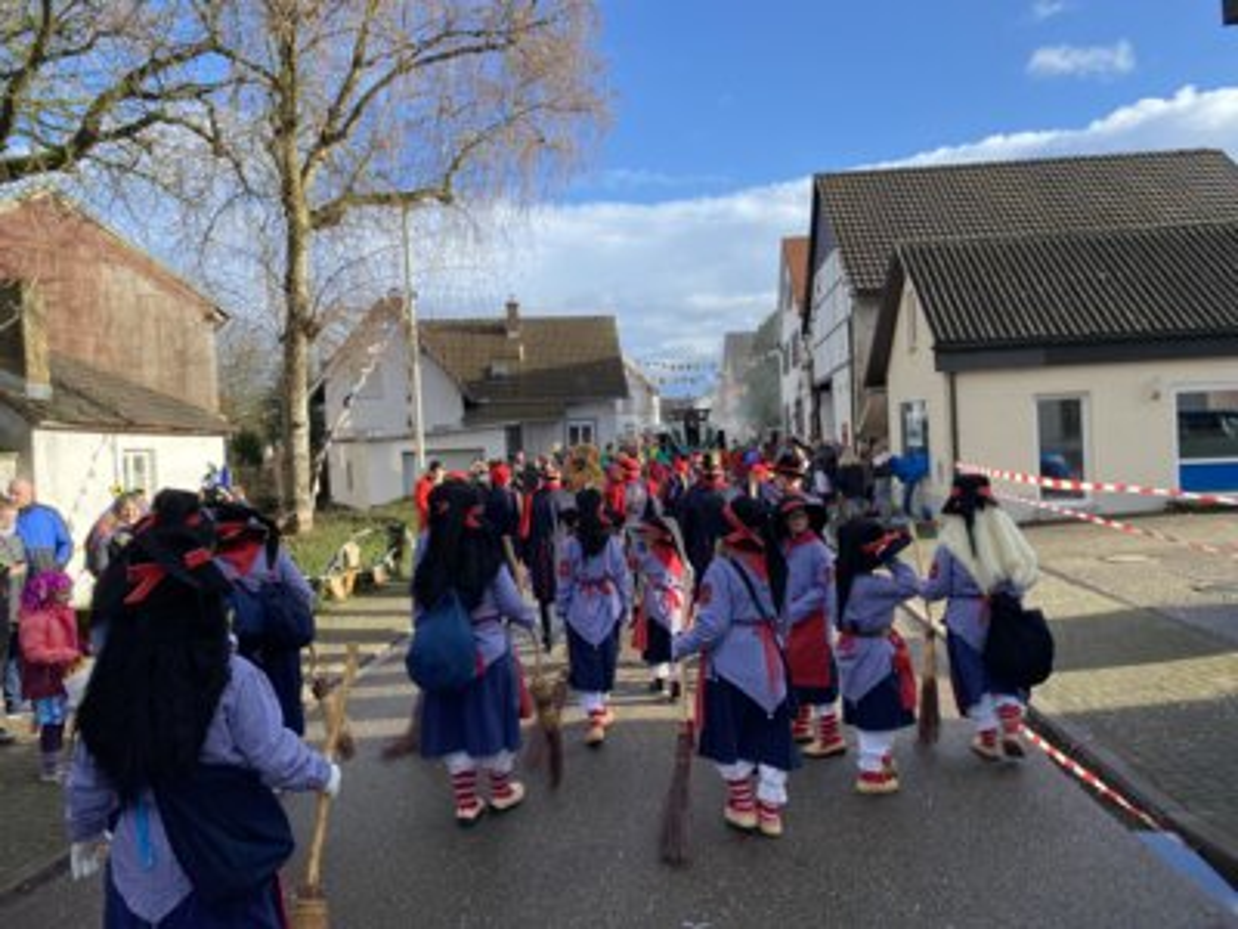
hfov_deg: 67.3
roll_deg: +0.1
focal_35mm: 26
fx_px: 930
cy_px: 464
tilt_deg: +3.3
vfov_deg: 53.1
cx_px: 619
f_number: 1.8
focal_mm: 4.25
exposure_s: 1/1300
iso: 32
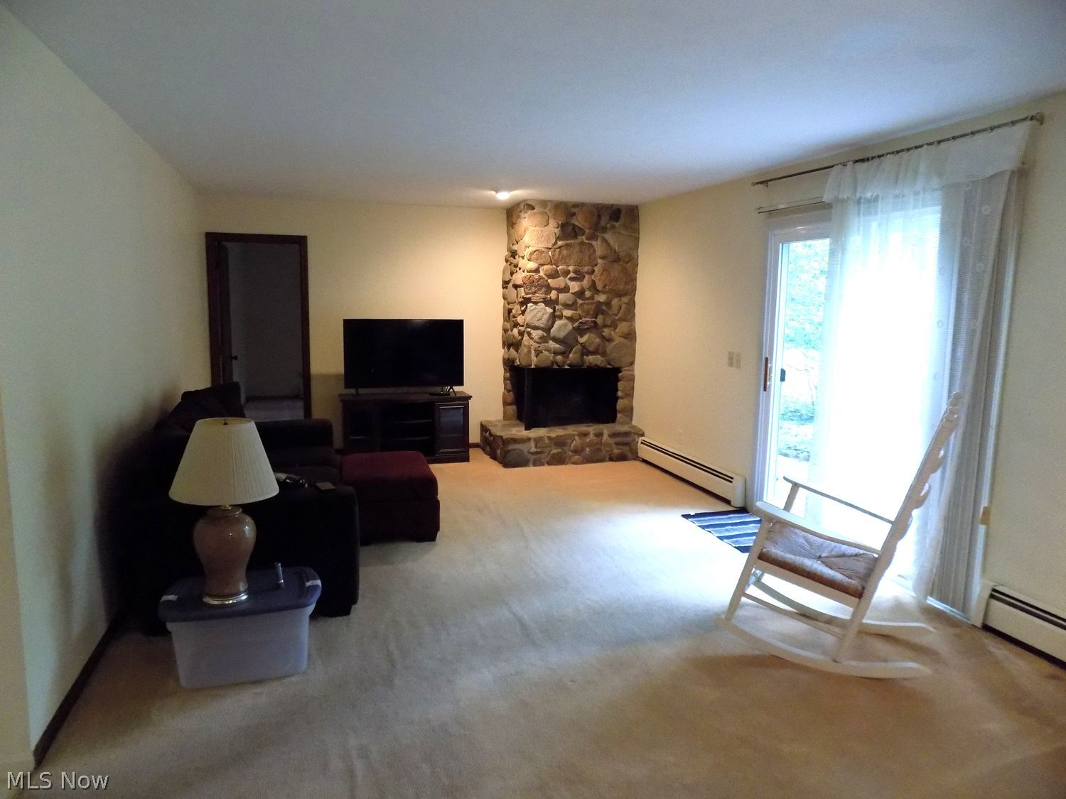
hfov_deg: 73.9
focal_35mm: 23
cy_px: 400
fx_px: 708
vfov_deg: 58.9
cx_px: 533
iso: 400
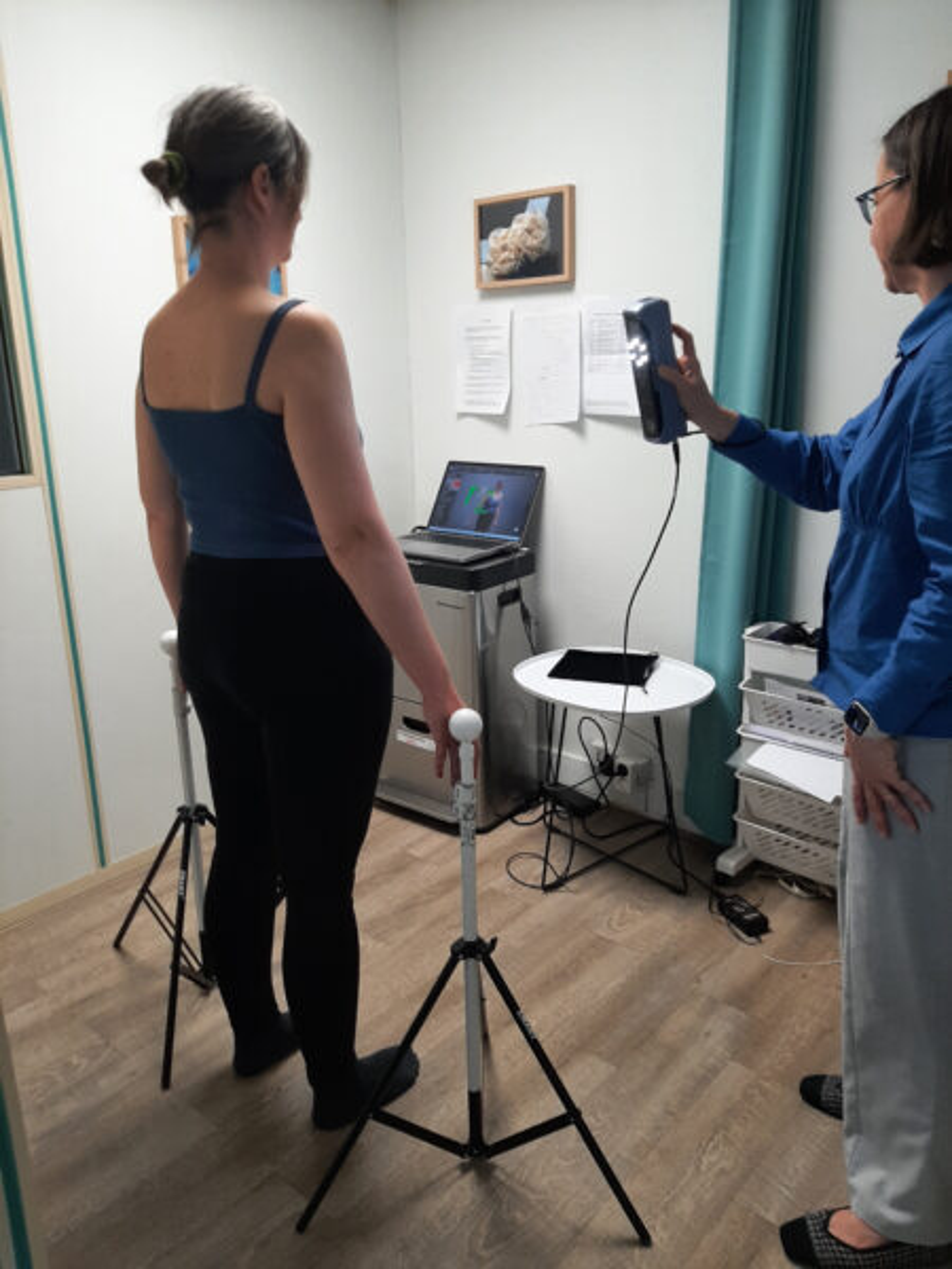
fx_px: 953
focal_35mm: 26
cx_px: 476
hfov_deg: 53.1
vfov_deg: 67.3
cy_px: 634
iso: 50
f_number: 1.7
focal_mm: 3.93
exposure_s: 1/50
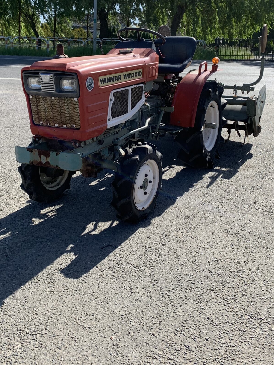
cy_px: 116
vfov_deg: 44.0
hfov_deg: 34.3
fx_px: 443
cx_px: 124
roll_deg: -0.2
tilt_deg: -7.9
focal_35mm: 42
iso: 25
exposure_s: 1/1634
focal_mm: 4.25
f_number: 1.8
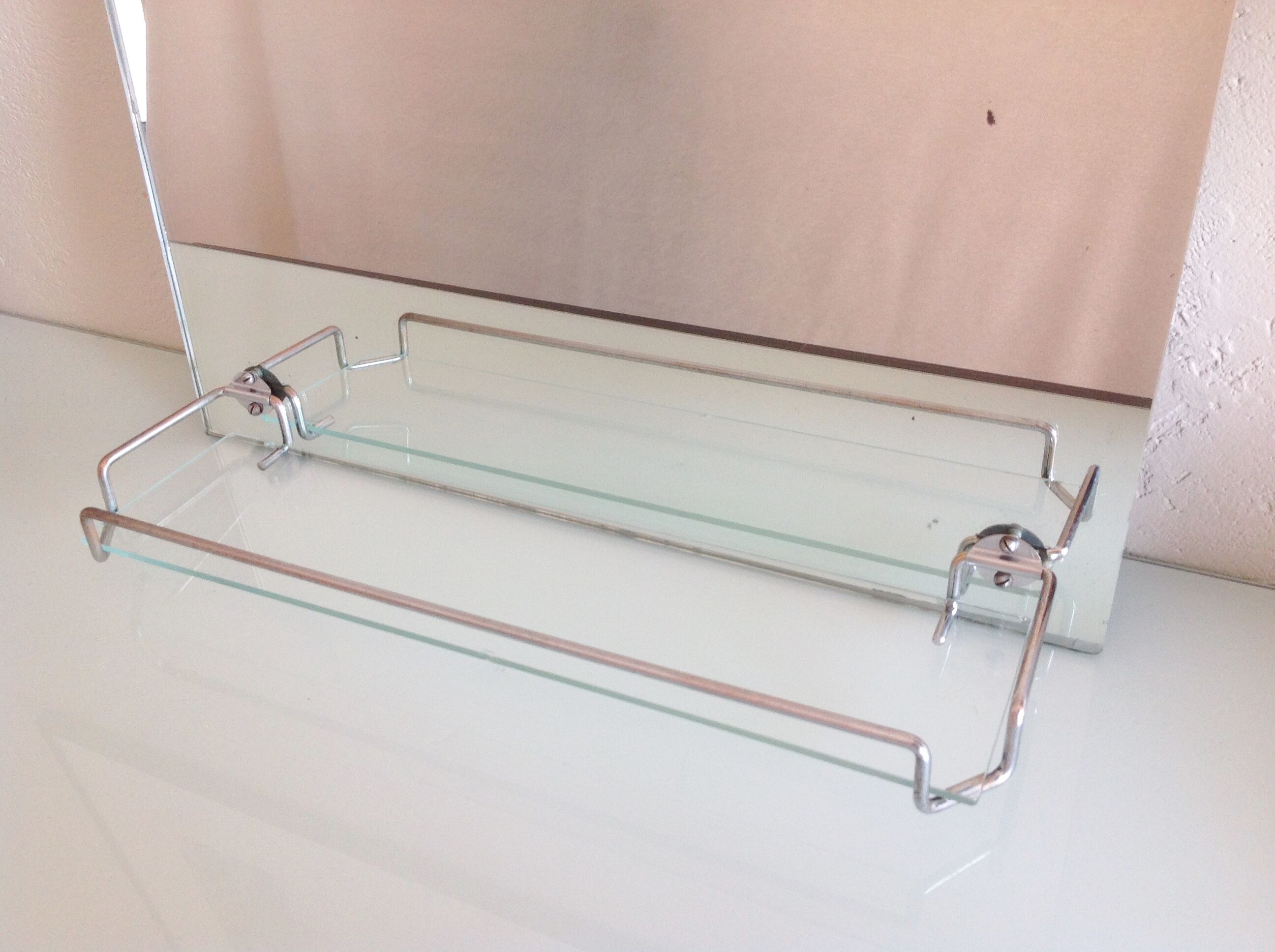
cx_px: 638
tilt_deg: -39.5
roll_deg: +7.3
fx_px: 1287
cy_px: 476
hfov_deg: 52.7
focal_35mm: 35
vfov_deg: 40.6
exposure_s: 1/120
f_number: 2.4
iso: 80
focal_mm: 4.28
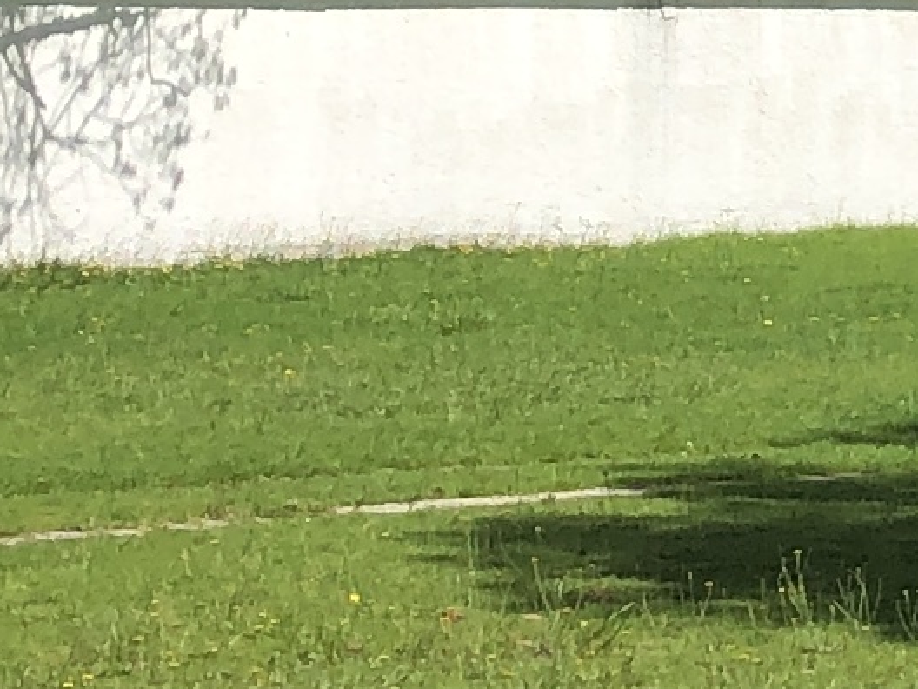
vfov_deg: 6.8
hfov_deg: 8.5
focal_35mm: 214
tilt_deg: +4.1
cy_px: -416
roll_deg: +0.4
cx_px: 2107
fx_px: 5675
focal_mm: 3.99
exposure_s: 1/2000
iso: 20
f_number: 1.8
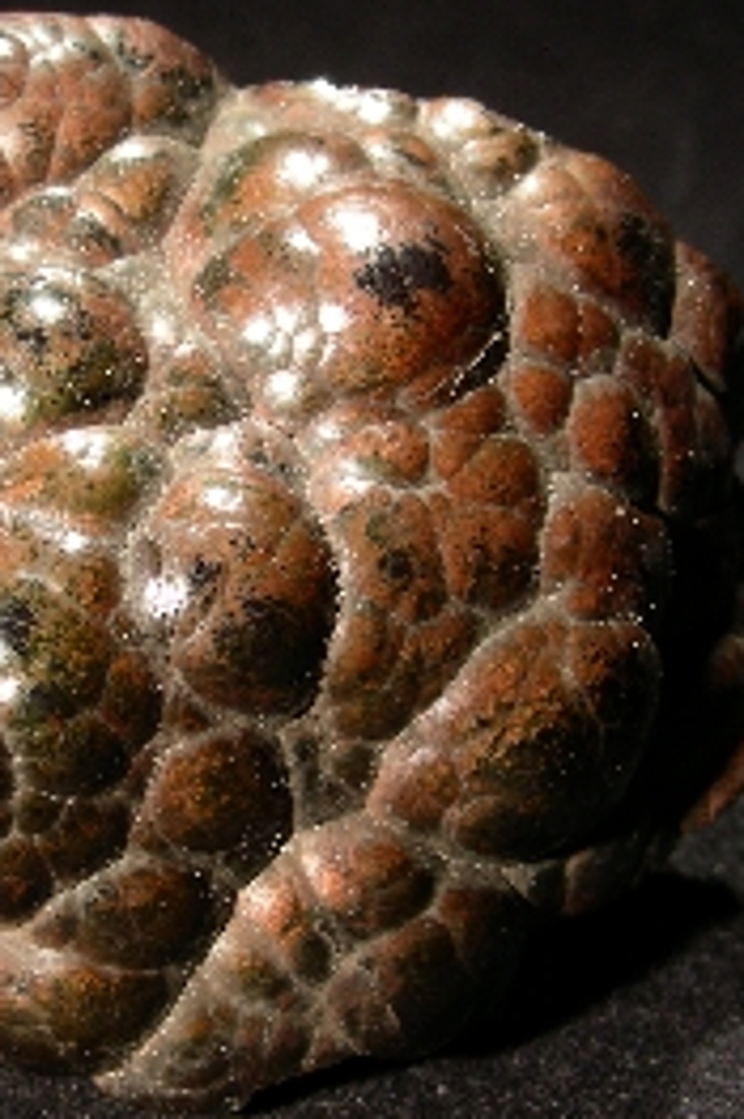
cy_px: 562
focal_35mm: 78
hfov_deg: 17.4
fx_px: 2421
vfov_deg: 26.0
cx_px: 200
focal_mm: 8
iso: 50
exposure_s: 1/15.7
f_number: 3.5
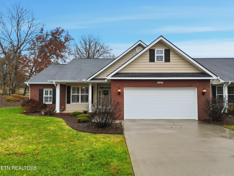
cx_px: 117
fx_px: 162
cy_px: 88
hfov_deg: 71.6
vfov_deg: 56.8
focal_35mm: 24
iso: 100
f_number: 1.7
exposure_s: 1/2500
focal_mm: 6.7
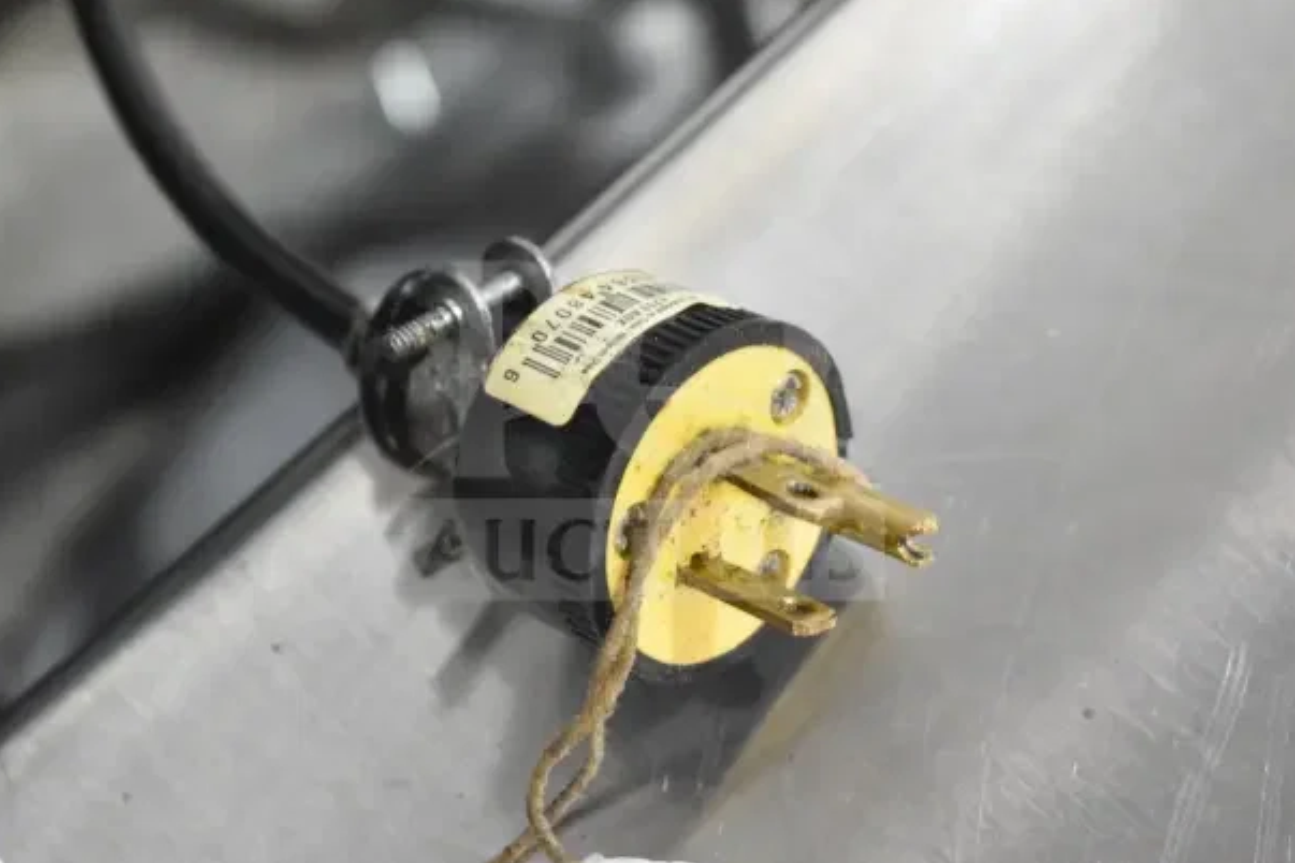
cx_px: 642
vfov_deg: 16.4
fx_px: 3004
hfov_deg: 24.3
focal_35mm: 84
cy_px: 430
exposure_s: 1/125
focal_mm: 55
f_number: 5.6
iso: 6400
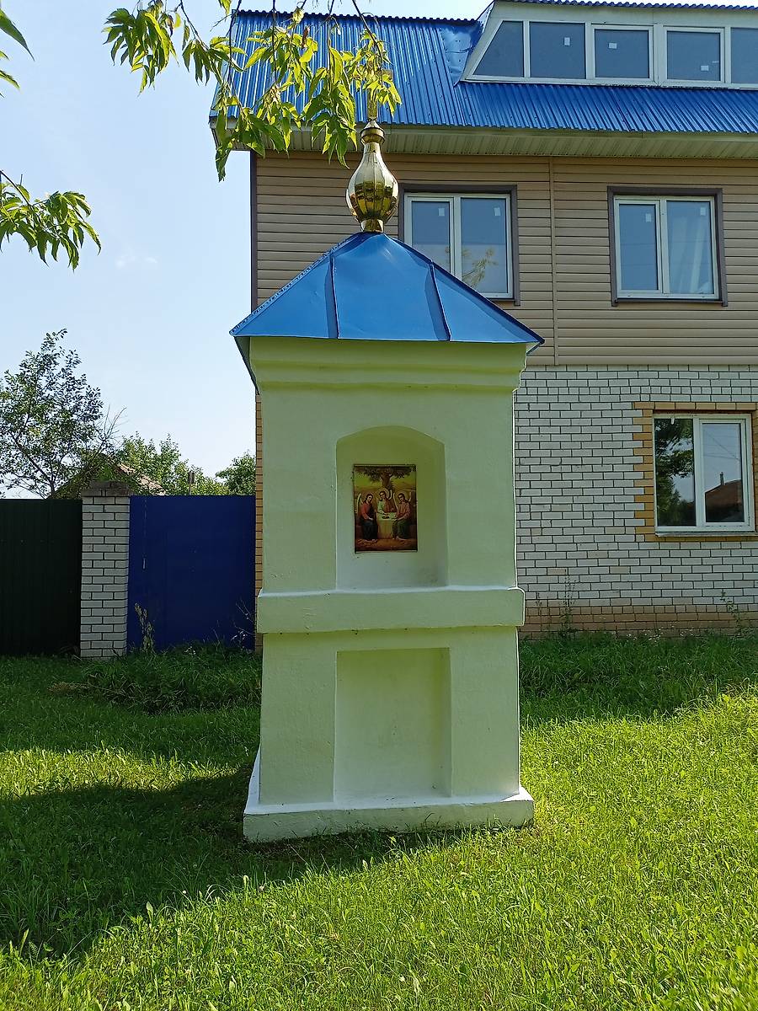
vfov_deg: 63.4
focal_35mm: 28
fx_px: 818
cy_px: 506
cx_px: 379
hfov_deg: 49.7
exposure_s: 1/2398
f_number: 1.8
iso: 114
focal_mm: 4.69
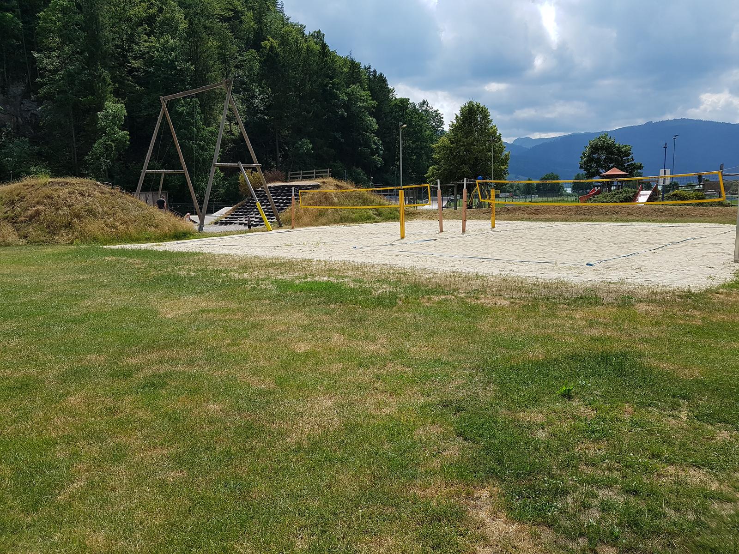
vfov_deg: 53.1
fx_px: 555
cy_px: 277
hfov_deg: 67.3
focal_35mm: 26
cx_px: 370
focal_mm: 4.2
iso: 50
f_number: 1.7
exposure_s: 1/3024
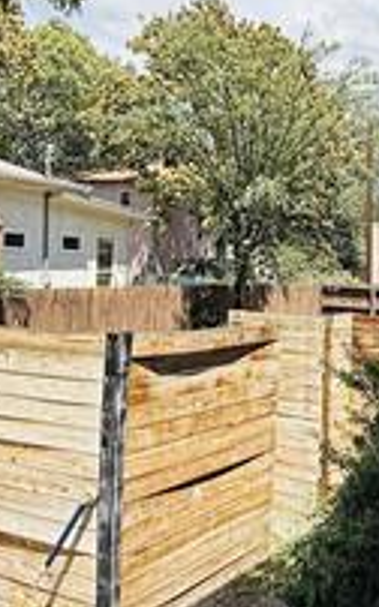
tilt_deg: -0.9
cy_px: 276
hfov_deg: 26.8
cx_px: 313
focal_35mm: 47
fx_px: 778
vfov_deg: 42.6
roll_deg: -3.3
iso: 50
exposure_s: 1/1368
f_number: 2.2
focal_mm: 2.22
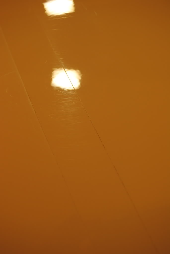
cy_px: 127
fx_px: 339
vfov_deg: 41.1
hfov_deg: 28.2
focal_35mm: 48
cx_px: 85
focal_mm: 32
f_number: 5.6
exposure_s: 1/125
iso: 200
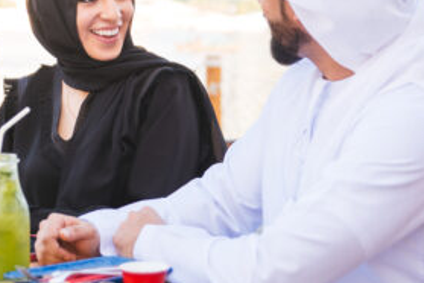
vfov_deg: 13.5
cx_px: 222
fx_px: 1189
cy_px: 103
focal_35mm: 101
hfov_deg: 20.2
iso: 100
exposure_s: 1/400
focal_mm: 44
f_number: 2.8
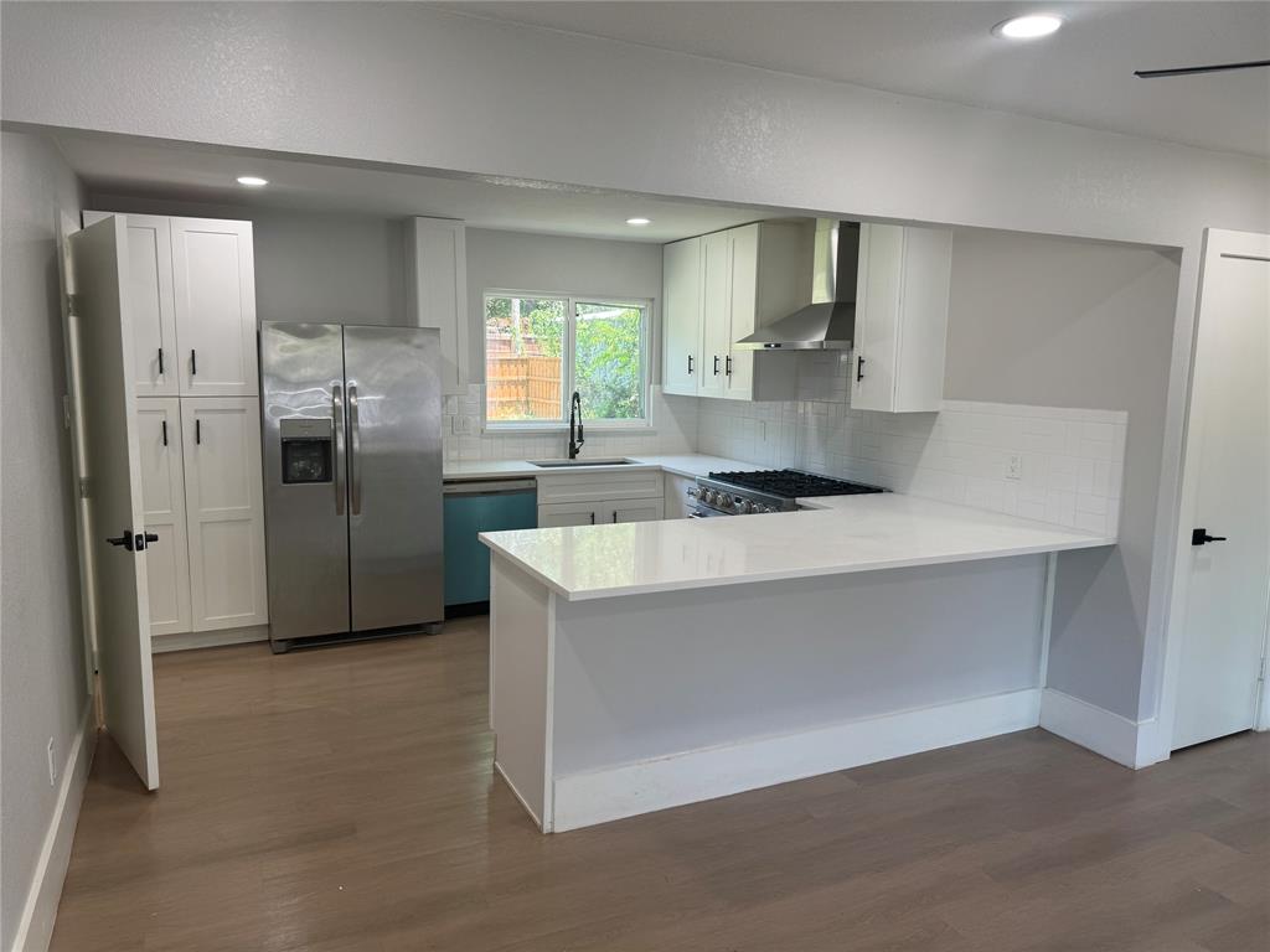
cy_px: 476
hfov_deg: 71.6
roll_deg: -0.5
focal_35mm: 24
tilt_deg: -6.4
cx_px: 635
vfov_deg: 56.8
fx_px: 881
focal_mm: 6.76
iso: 80
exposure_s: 1/120
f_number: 1.78
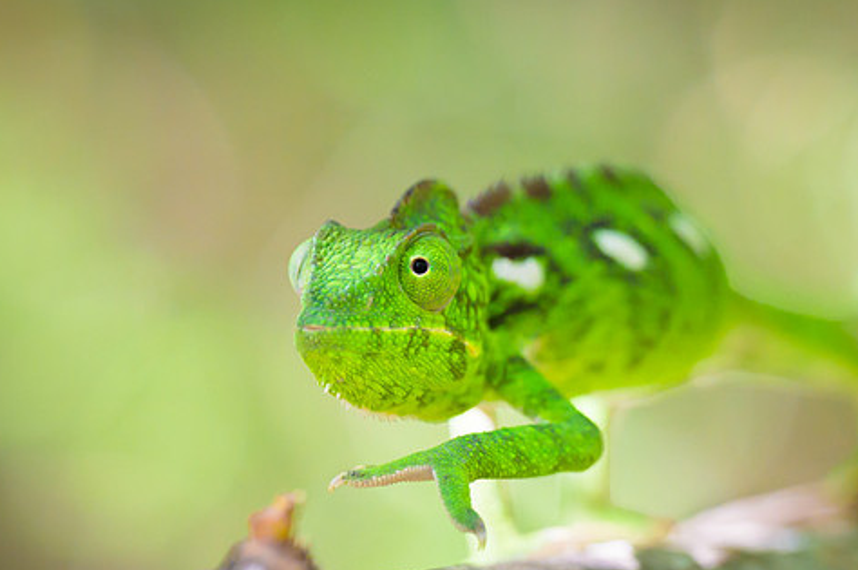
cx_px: 306
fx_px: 8595
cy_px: 225
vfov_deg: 3.8
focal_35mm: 361
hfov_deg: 5.7
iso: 2000
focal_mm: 165
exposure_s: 1/800
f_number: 4
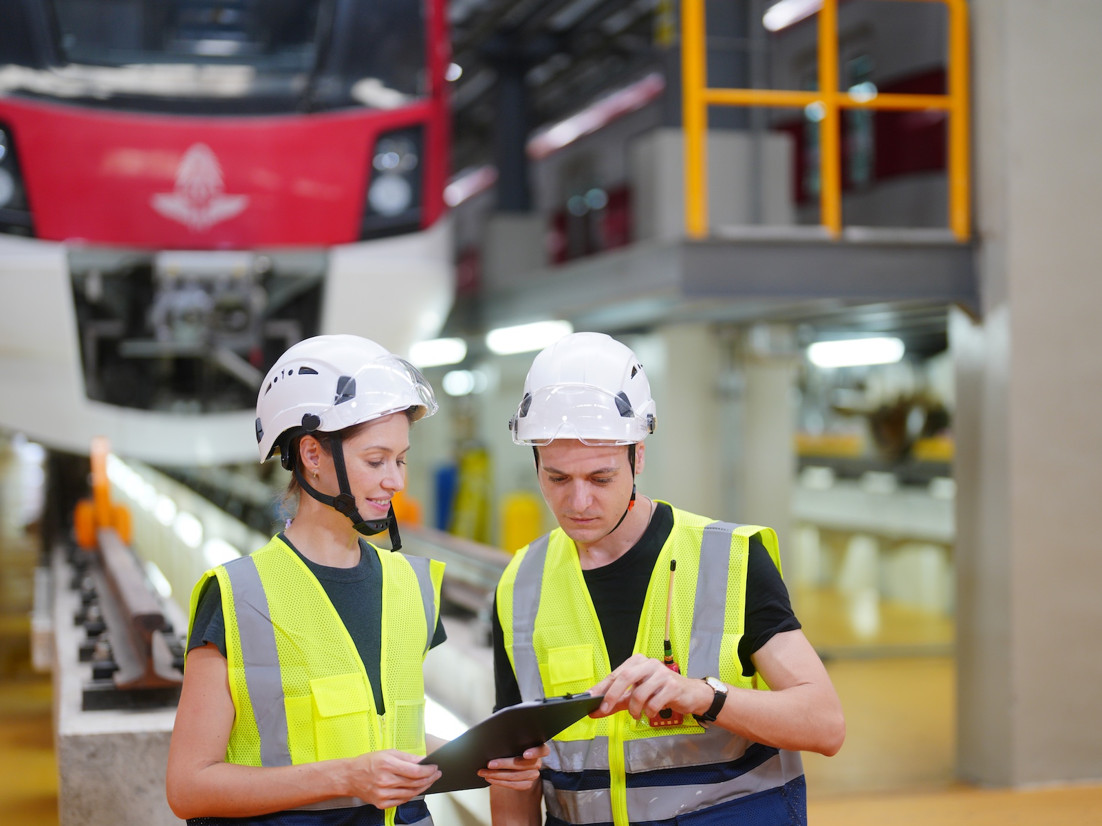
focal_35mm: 60
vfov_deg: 24.4
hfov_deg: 32.2
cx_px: 537
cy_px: 450
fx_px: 1910
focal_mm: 50
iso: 200
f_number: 1.2
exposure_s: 1/125
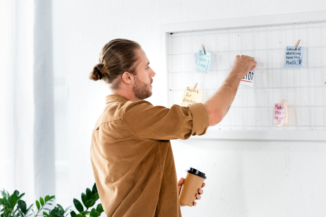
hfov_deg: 15.8
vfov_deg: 10.6
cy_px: 108
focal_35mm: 130
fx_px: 1177
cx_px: 163
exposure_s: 1/160
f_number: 4.5
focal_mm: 130
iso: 125
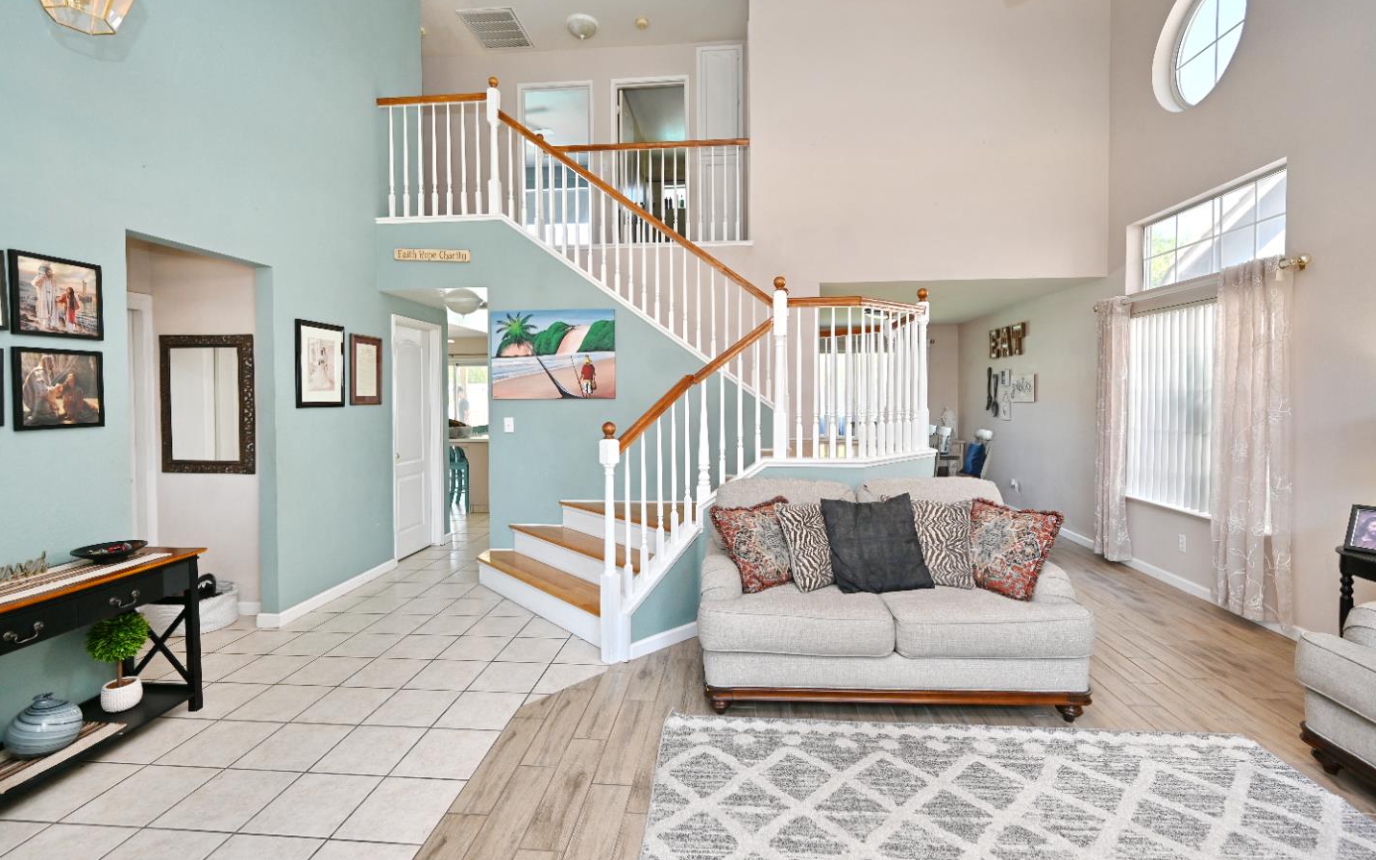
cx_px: 684
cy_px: 412
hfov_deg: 96.0
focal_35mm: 17
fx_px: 620
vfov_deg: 69.5
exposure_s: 1/60
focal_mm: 15.5
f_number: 4
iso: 250
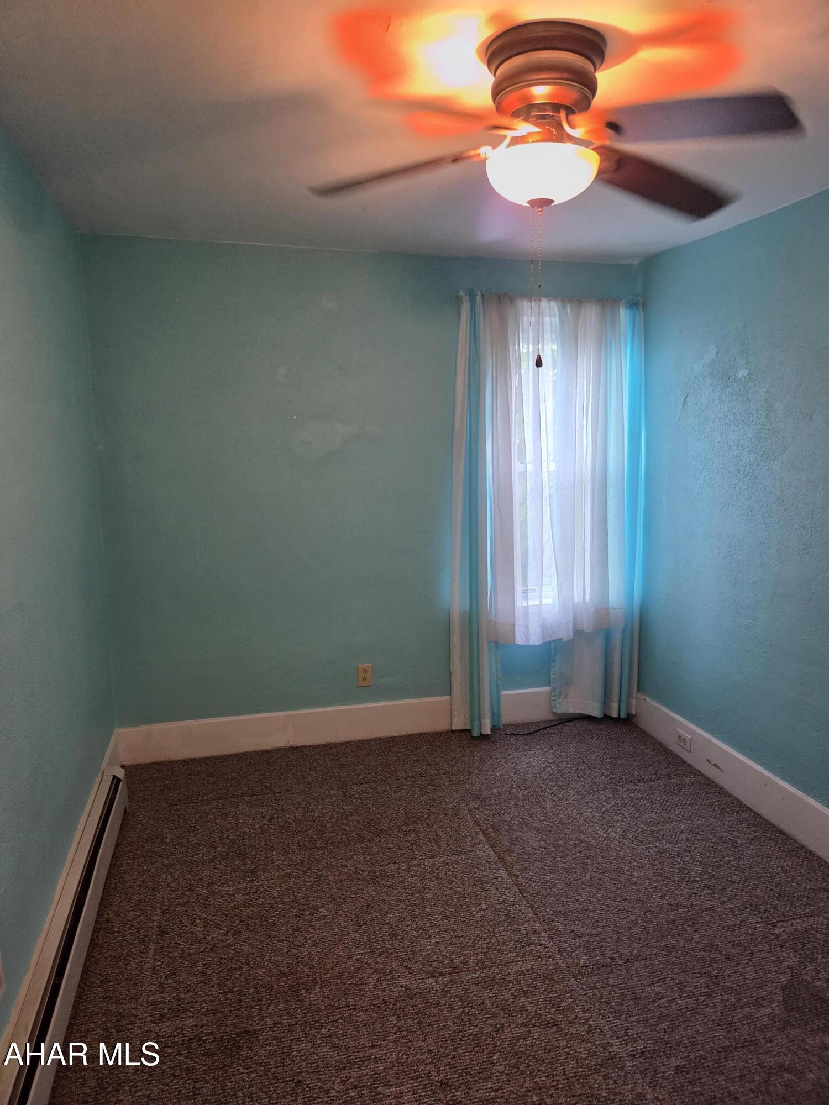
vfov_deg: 73.9
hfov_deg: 58.9
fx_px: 734
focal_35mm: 23
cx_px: 414
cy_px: 552
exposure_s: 1/120
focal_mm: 5.4
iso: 800
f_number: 1.8
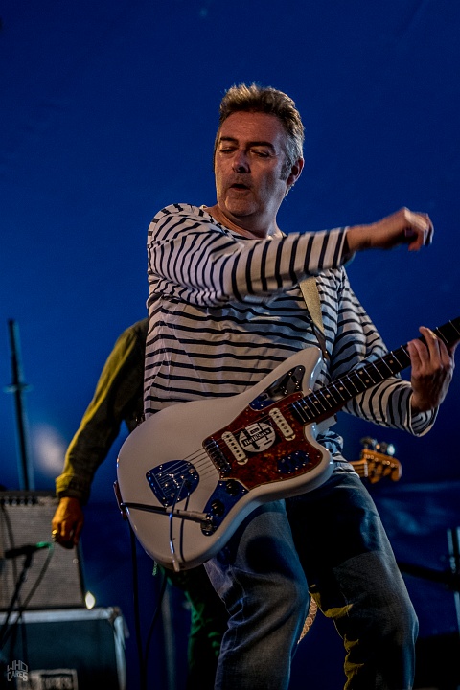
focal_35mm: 112
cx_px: 230
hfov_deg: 12.2
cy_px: 345
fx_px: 2156
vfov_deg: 18.2
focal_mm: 75
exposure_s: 1/160
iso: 1600
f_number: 2.8
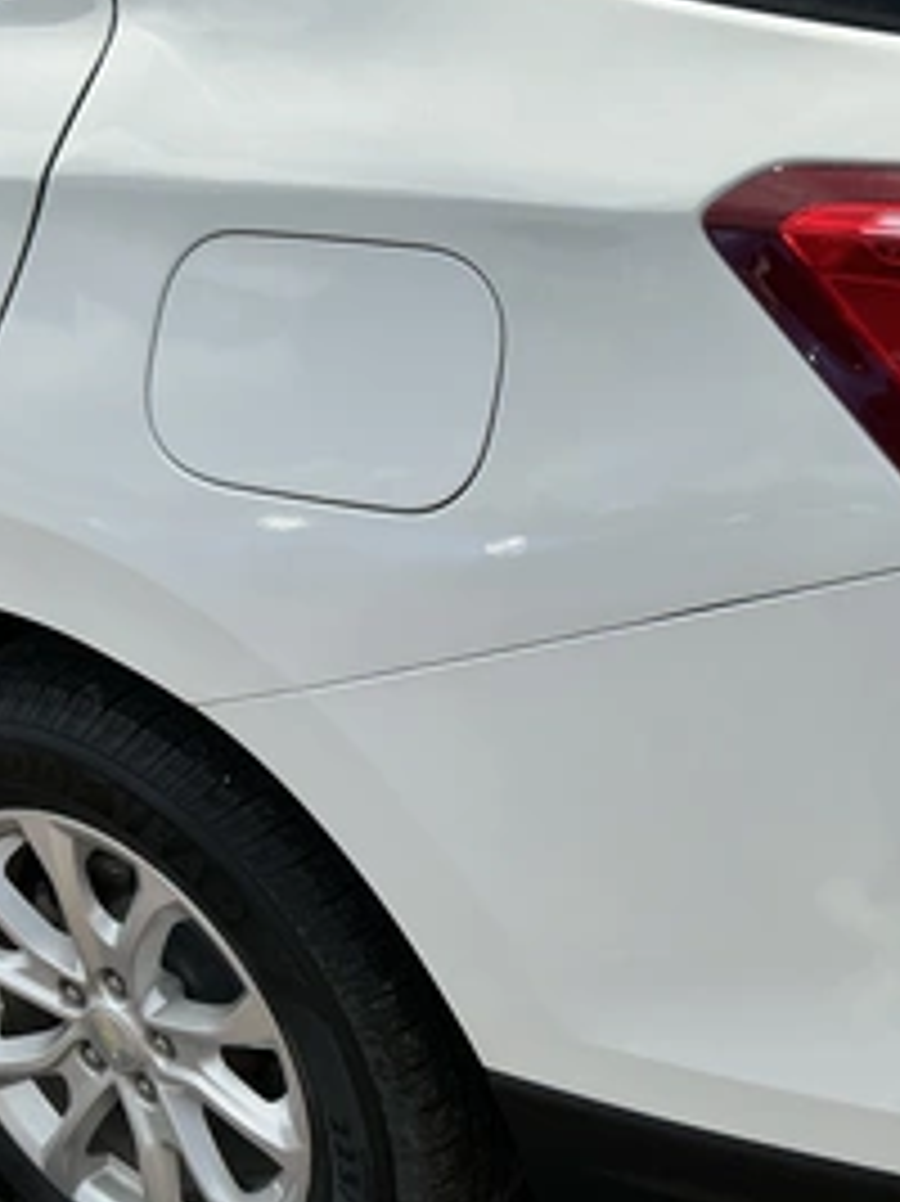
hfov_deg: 34.3
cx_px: 418
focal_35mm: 42
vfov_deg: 44.8
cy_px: 617
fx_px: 1457
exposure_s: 1/2058
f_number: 1.8
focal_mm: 3
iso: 25
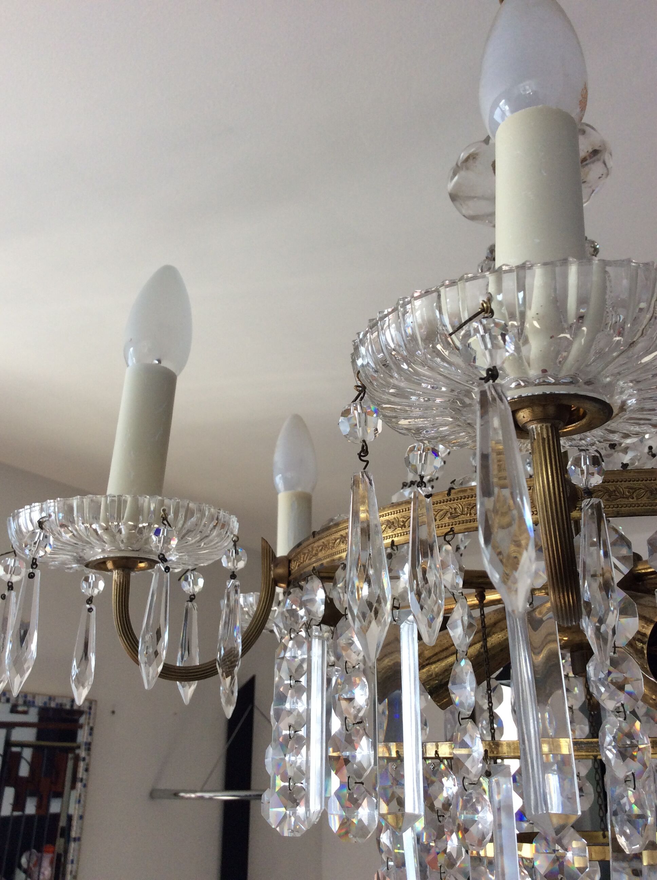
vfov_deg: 56.9
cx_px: 328
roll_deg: -0.1
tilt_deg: +20.0
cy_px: 440
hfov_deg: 44.1
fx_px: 812
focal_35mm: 32
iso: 50
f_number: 2.4
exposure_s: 1/100
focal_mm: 3.3
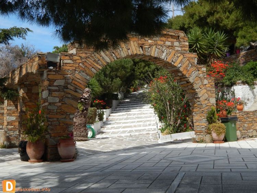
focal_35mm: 43
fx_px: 319
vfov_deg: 33.6
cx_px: 128
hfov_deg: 43.8
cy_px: 96
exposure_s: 1/400
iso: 125
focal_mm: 7.7
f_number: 7.1
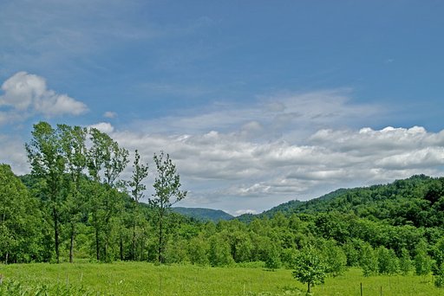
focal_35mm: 42
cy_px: 148
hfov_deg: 46.4
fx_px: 518
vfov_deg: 31.9
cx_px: 222
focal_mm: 28
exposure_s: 1/640
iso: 200
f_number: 10
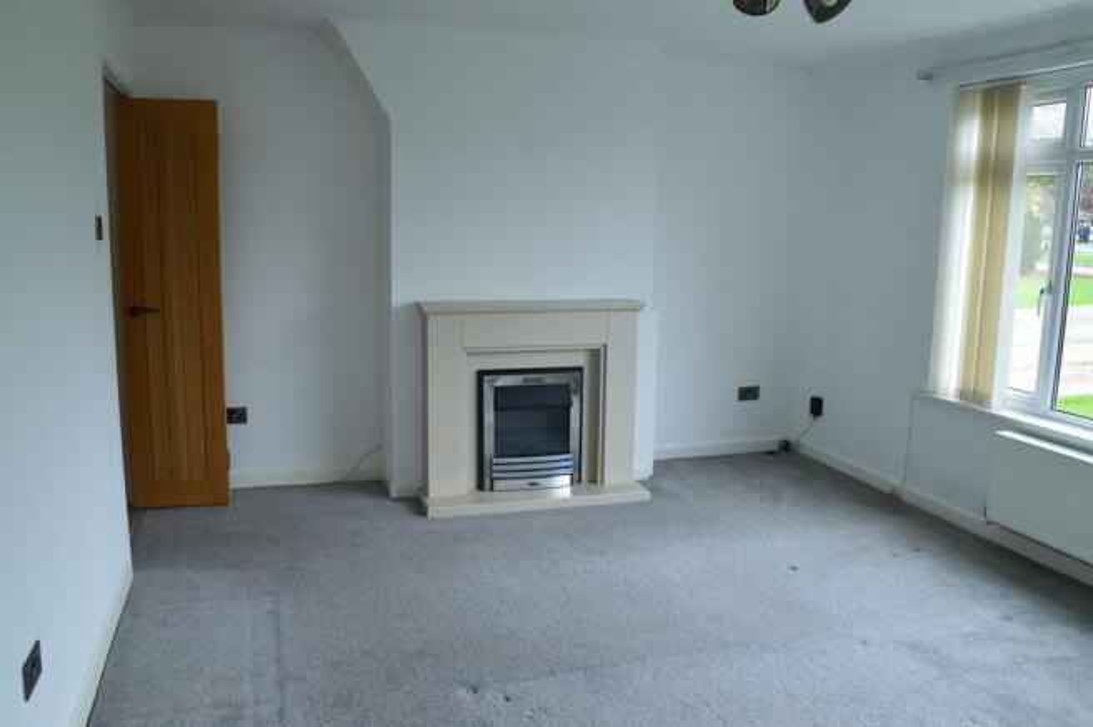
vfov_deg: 45.6
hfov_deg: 64.6
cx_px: 546
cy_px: 364
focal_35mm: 28
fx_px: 864
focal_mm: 19
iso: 400
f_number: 7.1
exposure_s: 1/25
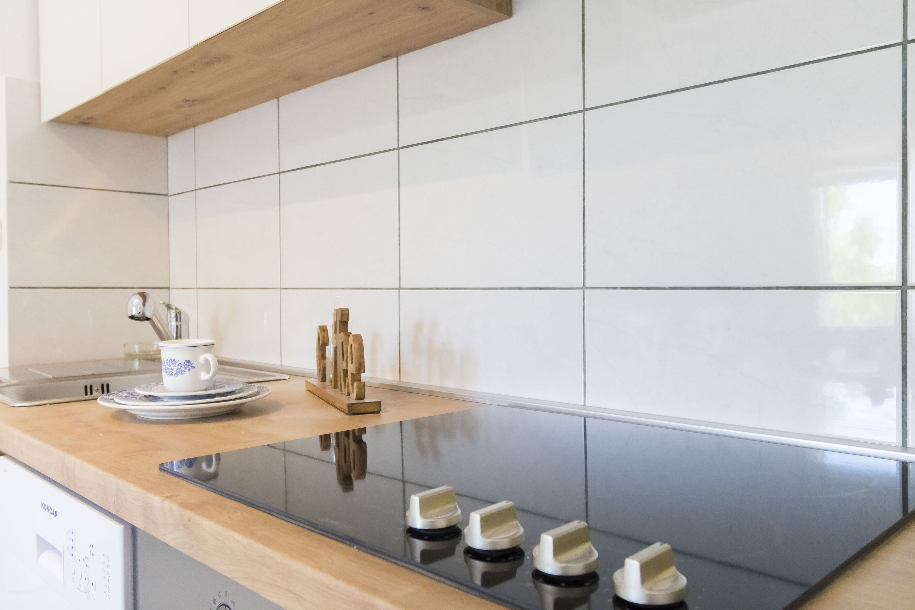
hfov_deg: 61.9
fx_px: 762
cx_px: 458
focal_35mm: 30
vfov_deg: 43.6
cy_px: 305
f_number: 5.6
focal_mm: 20
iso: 1250
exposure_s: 1/125
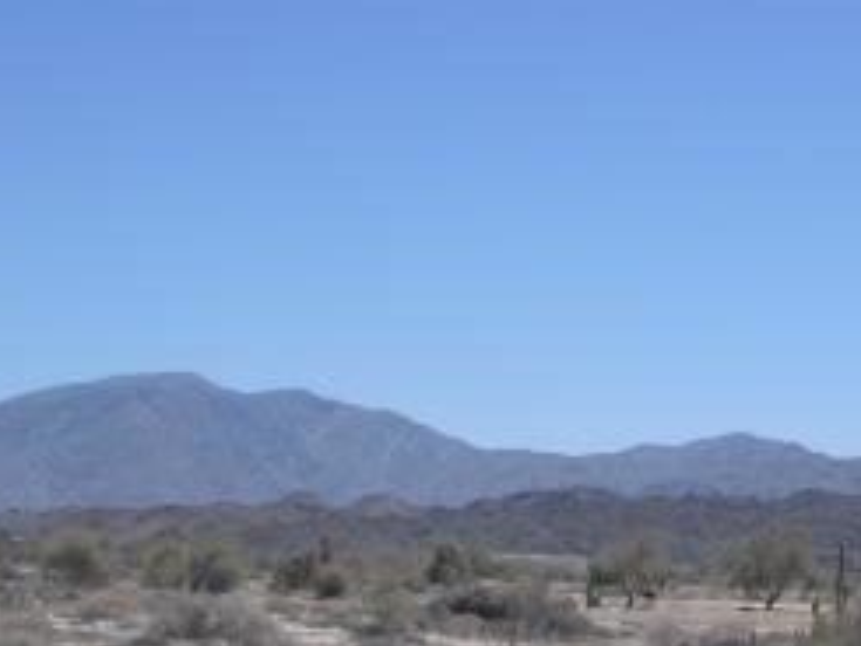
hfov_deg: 20.5
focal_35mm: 94
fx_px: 2339
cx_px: 756
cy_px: 541
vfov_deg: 15.6
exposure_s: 1/200
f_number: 7.8
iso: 64
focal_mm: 6.3
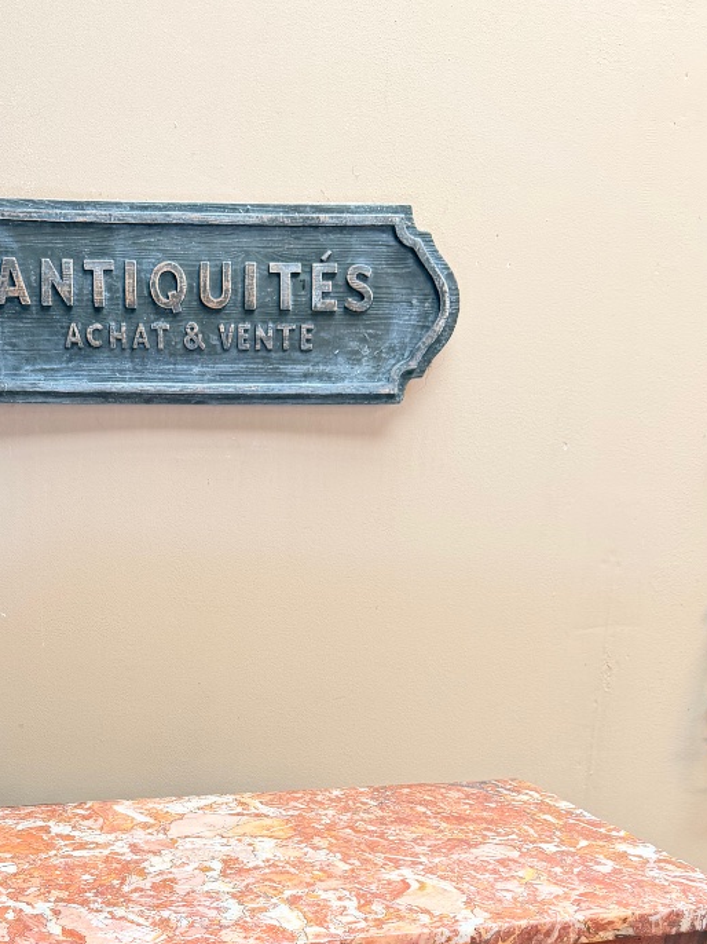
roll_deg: -1.4
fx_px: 1144
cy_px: 791
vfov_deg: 42.2
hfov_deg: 33.9
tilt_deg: -16.9
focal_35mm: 42
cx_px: 221
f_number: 1.78
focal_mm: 6.76
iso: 200
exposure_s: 1/121
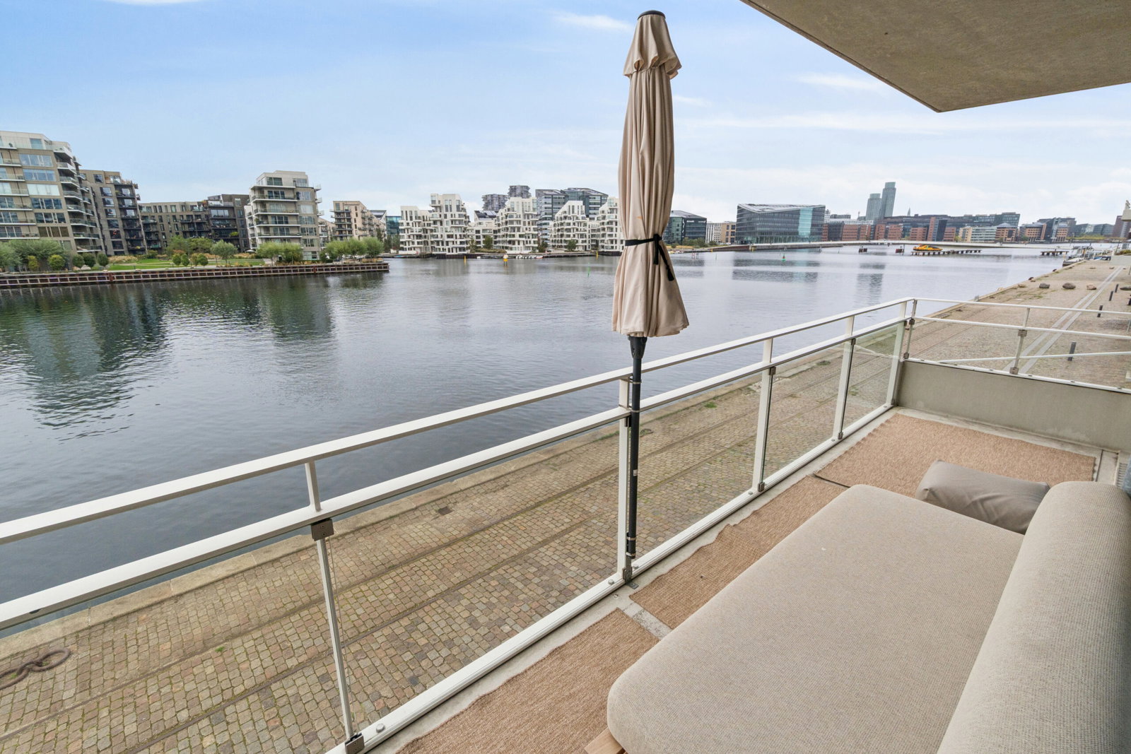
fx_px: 471
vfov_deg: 77.3
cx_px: 566
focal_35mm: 15
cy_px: 377
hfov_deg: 100.4
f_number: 8
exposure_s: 1/200
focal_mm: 10
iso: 250
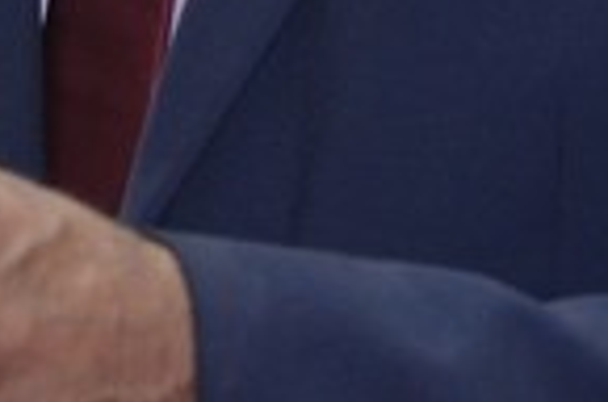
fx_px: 9151
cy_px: -574
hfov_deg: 3.8
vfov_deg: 2.5
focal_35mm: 543
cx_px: 201
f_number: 5
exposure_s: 1/60
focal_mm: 58
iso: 800
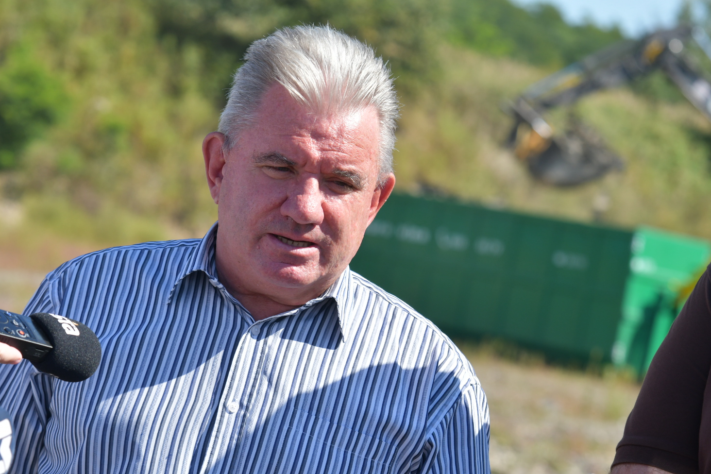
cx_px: 320
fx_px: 3278
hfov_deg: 12.4
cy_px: 257
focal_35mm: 166
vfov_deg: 8.3
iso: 200
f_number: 7.1
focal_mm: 100
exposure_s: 1/500
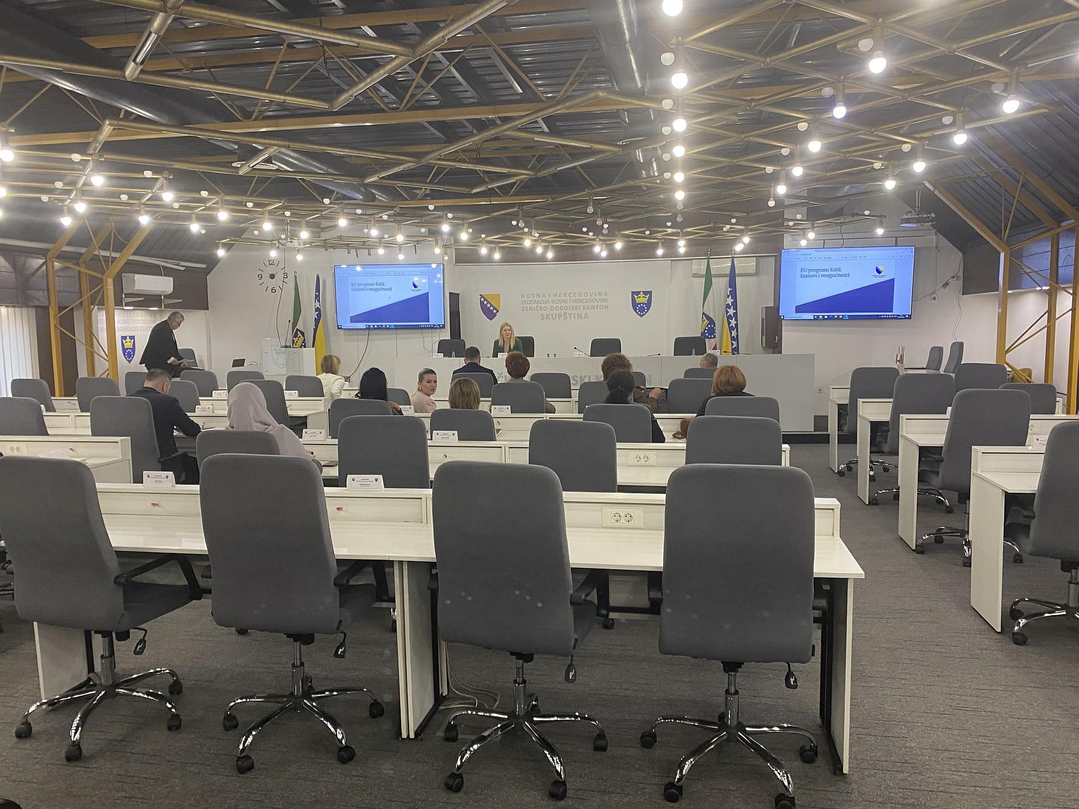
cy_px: 404
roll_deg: +1.7
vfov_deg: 53.1
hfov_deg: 67.3
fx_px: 810
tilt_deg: -6.4
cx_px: 540
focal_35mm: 26
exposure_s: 1/50
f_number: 1.8
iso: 125
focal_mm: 4.25
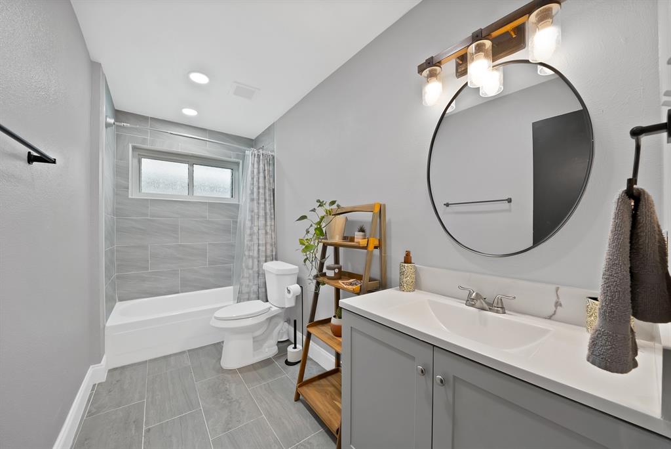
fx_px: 224
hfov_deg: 112.6
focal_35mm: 12
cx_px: 336
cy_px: 224
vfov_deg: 90.1
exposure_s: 1/8
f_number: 9
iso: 640
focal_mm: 12
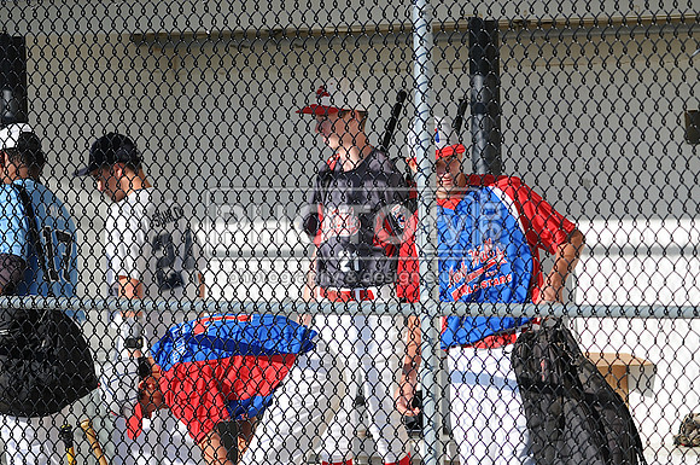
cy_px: 232
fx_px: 8738
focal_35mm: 450
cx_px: 350
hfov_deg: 4.6
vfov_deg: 3.0
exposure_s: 1/1000
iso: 200
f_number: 4
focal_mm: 300
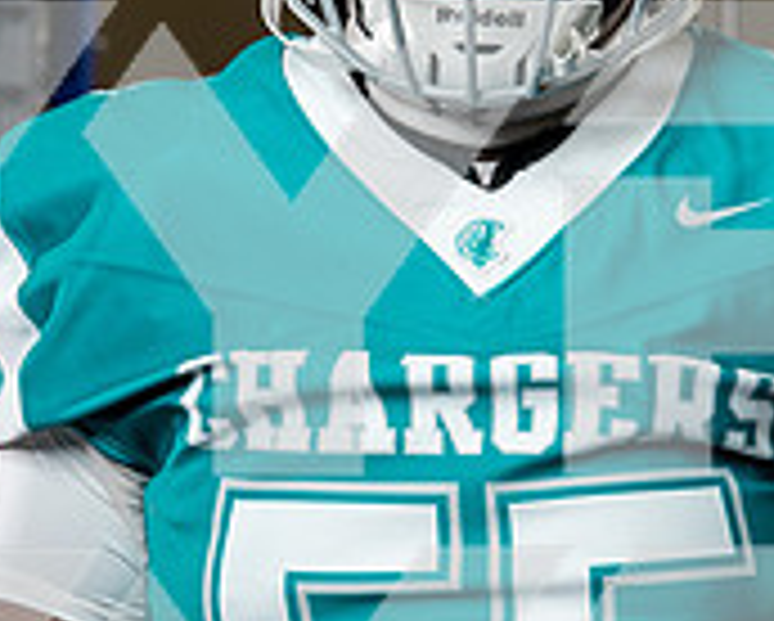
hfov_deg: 11.1
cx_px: 477
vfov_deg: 8.9
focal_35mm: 174
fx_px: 3990
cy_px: 241
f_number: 4
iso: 640
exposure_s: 1/250
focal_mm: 55
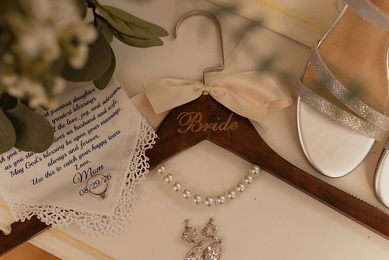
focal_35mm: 42
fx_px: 454
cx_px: 171
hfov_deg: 46.3
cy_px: 146
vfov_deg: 31.9
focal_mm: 35
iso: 320
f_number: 2.2
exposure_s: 1/80
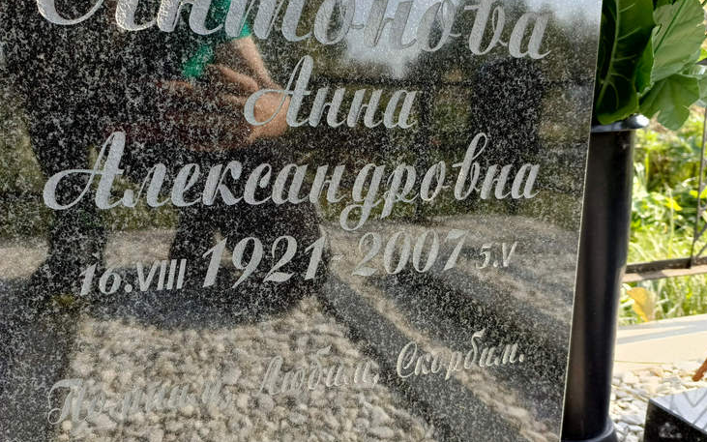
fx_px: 559
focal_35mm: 29
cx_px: 340
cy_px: 187
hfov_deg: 64.6
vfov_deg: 43.0
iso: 112
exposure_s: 1/156
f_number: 1.69
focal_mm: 4.76
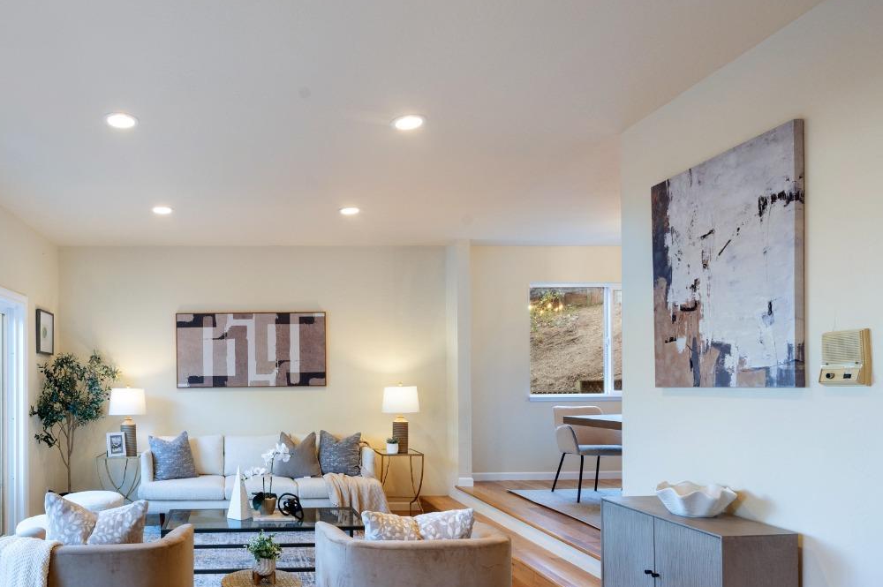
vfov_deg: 52.1
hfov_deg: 70.5
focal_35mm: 24
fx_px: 588
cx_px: 260
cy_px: 390
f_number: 8
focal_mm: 16
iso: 640
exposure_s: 1/20
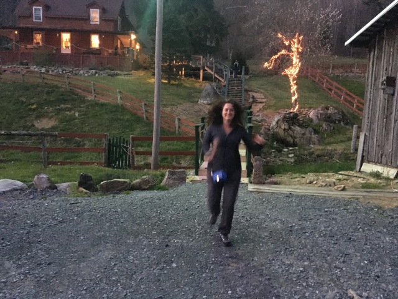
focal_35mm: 29
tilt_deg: -4.8
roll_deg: -1.8
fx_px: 333
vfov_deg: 48.2
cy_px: 150
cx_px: 199
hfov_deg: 61.7
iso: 640
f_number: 2.2
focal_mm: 4.15
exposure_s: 1/15
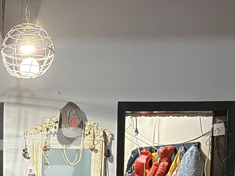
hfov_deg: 34.8
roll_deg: +0.4
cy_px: 184
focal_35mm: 49
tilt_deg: -3.1
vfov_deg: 27.6
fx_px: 332
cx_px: -7
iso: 800
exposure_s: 1/50
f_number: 2.2
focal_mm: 2.22
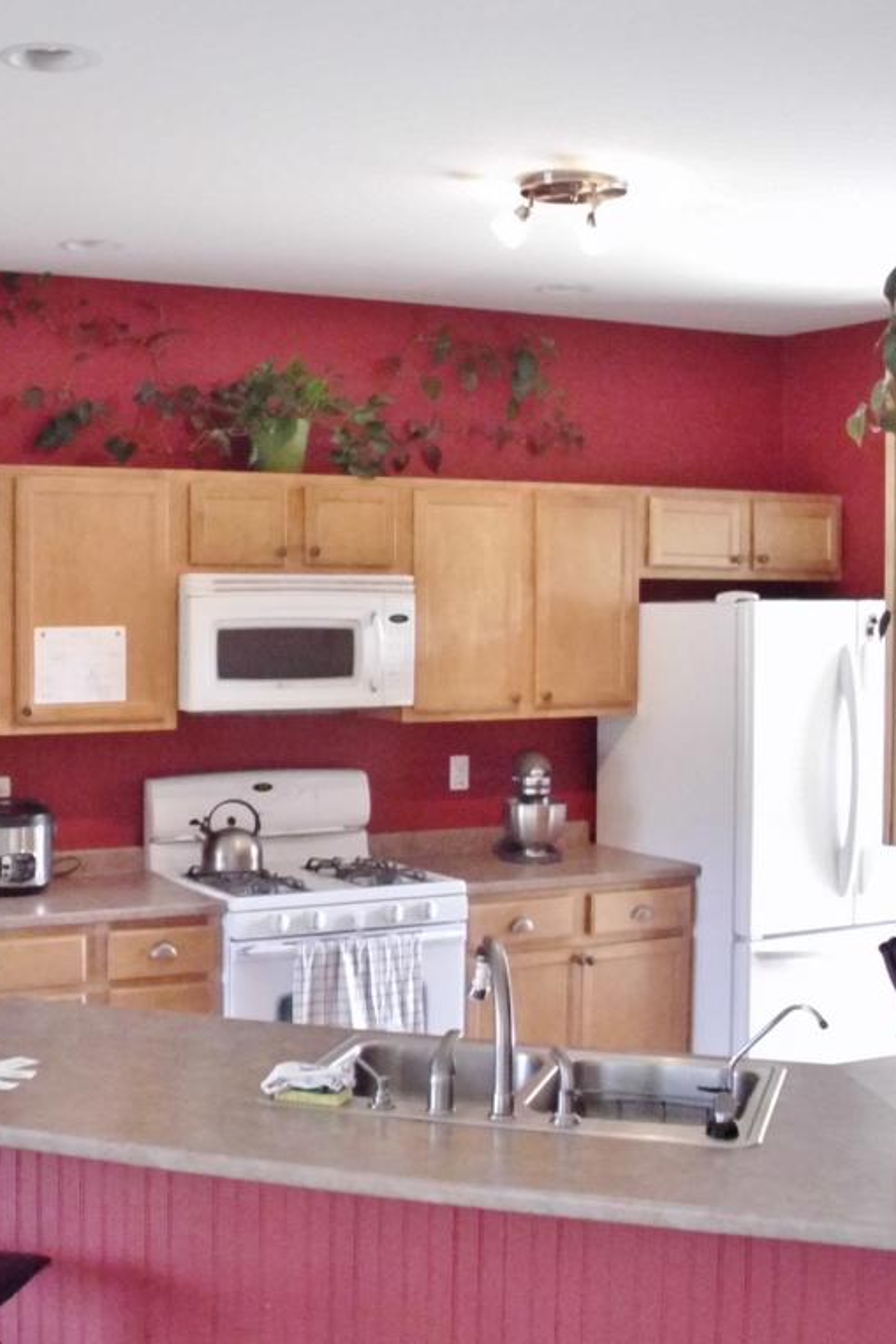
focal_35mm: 53
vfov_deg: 37.5
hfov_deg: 25.1
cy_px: 672
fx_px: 1979
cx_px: 202
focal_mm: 6.3
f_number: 2.9
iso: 800
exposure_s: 1/60
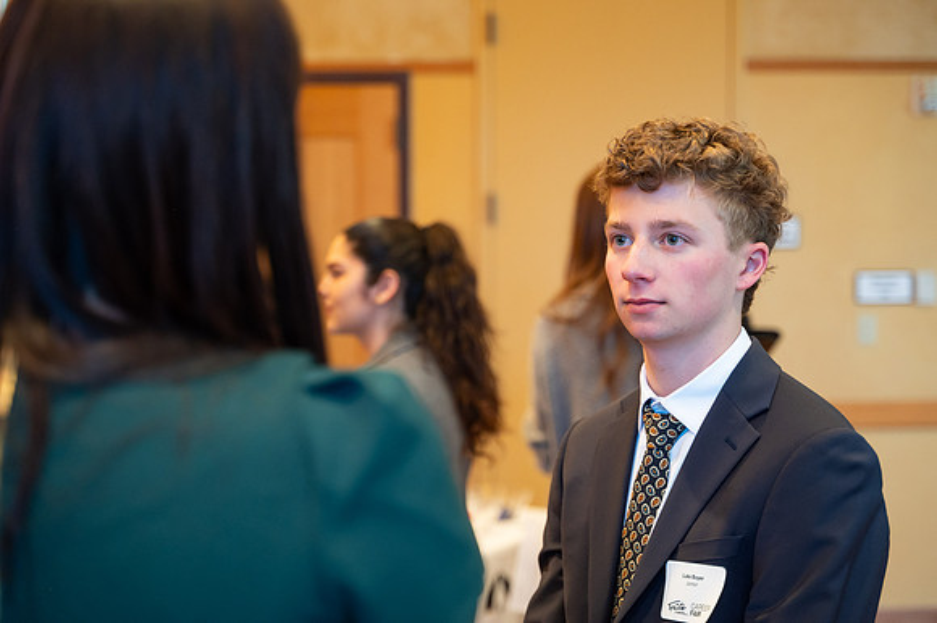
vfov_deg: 22.2
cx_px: 468
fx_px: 1587
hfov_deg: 32.9
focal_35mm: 61
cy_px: 312
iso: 2500
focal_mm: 61
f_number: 2.8
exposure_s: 1/80
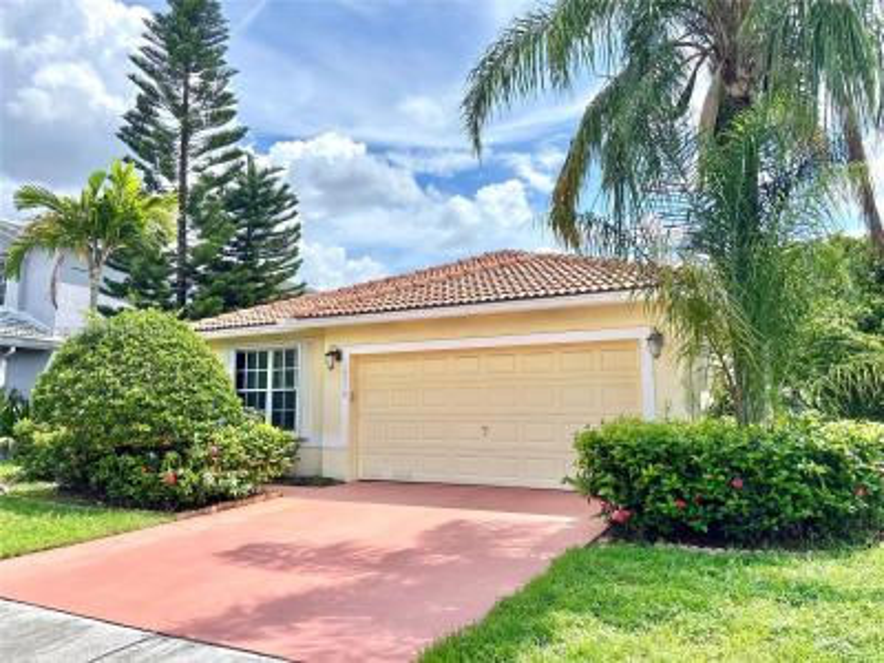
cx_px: 442
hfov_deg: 67.3
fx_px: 664
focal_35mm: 26
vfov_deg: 53.1
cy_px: 332
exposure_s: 1/3650
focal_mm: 5.96
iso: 50
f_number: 1.6
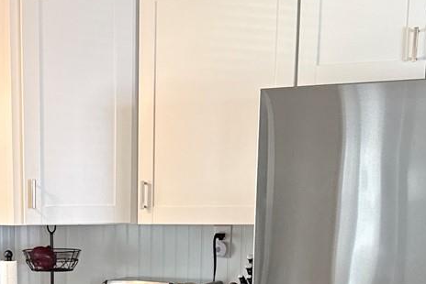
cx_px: 78
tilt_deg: -12.8
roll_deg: -0.1
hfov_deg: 23.2
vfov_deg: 14.9
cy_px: 406
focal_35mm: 86
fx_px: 1018
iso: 160
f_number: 1.78
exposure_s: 1/120
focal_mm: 6.76
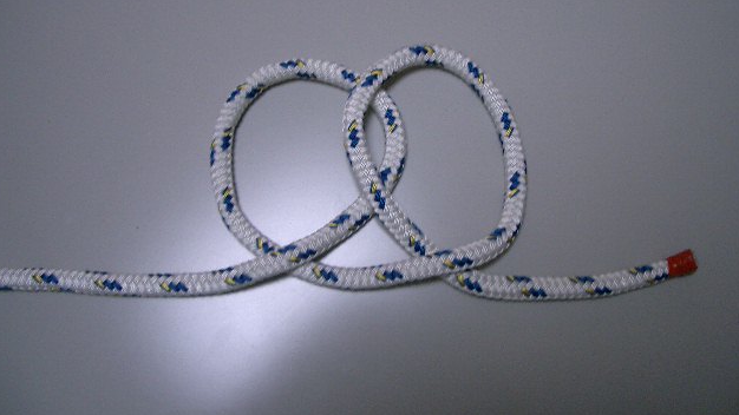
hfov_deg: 51.6
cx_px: 367
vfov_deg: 30.3
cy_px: 163
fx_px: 764
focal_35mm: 39
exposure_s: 1/60
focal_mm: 5.8
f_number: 2.6
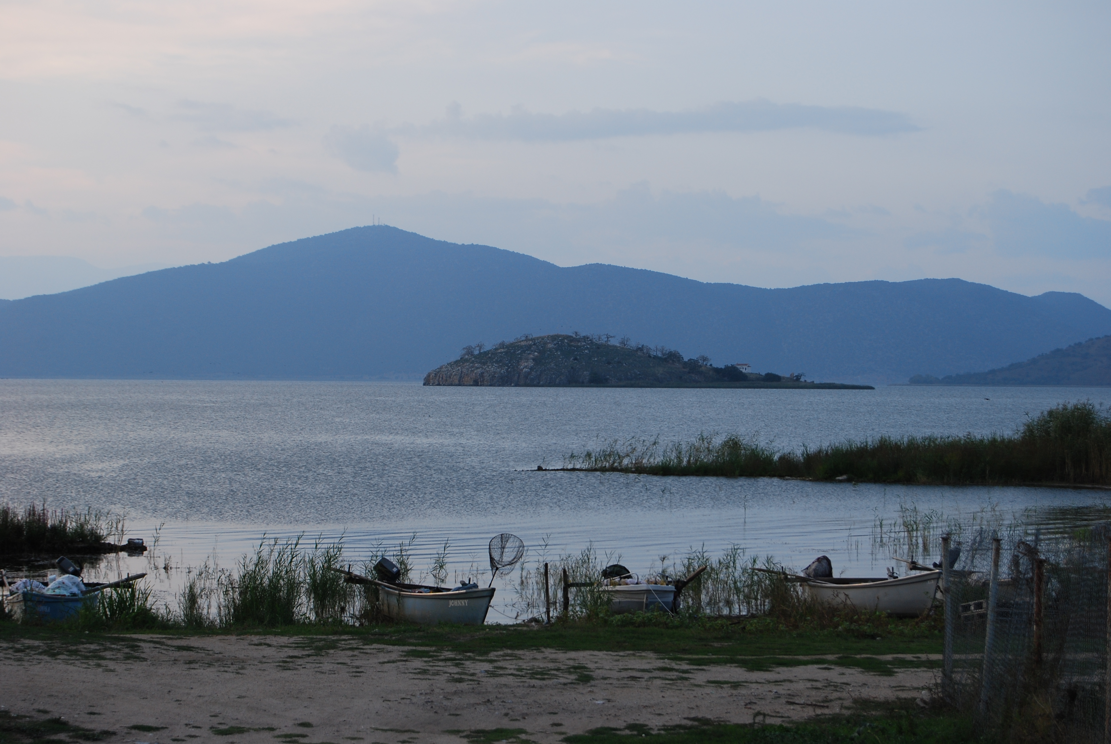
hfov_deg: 24.6
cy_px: 372
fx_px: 2549
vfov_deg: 16.6
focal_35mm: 82
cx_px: 556
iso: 200
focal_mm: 55
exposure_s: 1/100
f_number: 9
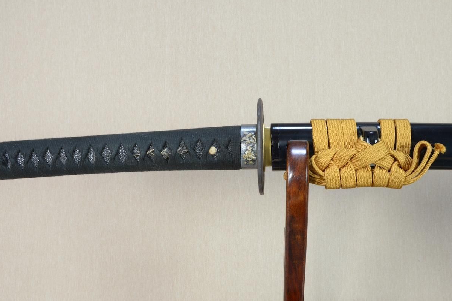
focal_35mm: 35
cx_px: 243
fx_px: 439
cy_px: 142
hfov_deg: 54.4
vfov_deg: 37.8
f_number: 11
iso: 400
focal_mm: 20
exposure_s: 1/2
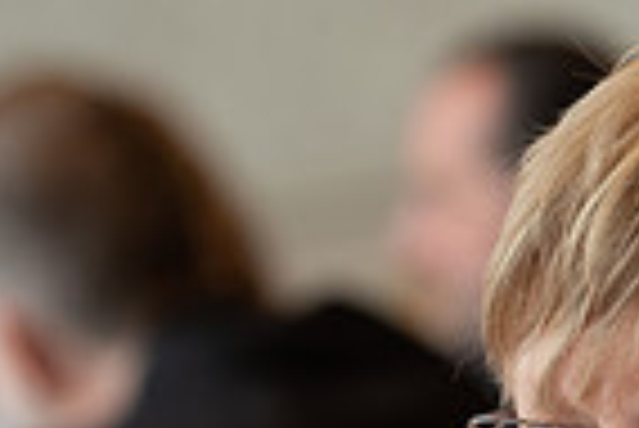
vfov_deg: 2.8
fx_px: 8831
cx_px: 675
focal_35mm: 497
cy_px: 764
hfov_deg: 4.1
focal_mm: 122
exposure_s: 1/200
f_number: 3.5
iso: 1250
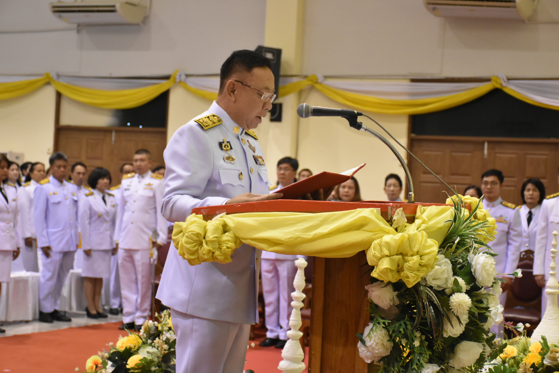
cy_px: 186
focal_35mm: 75
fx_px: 1164
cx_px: 280
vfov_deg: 18.2
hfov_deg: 27.0
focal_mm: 50
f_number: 4.8
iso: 3200
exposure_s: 1/80
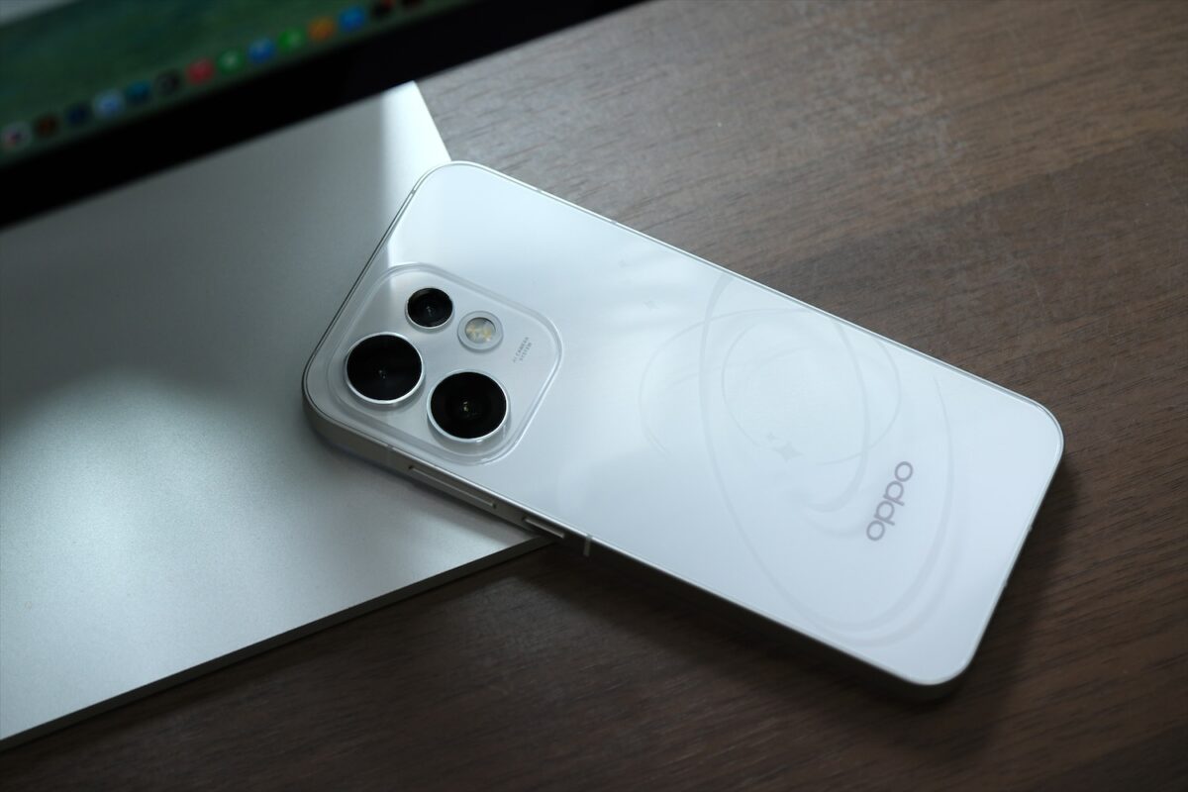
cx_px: 594
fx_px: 2739
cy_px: 396
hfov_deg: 24.5
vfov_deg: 16.5
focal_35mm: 83
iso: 500
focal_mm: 55
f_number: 4
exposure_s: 1/125
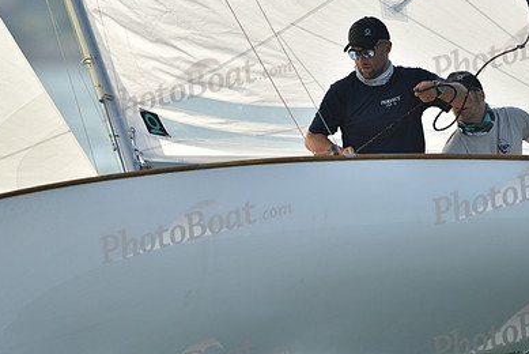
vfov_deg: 1.5
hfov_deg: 2.3
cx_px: 363
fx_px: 13146
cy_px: 138
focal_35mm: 894
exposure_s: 1/2000
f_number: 4
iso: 250
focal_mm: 600
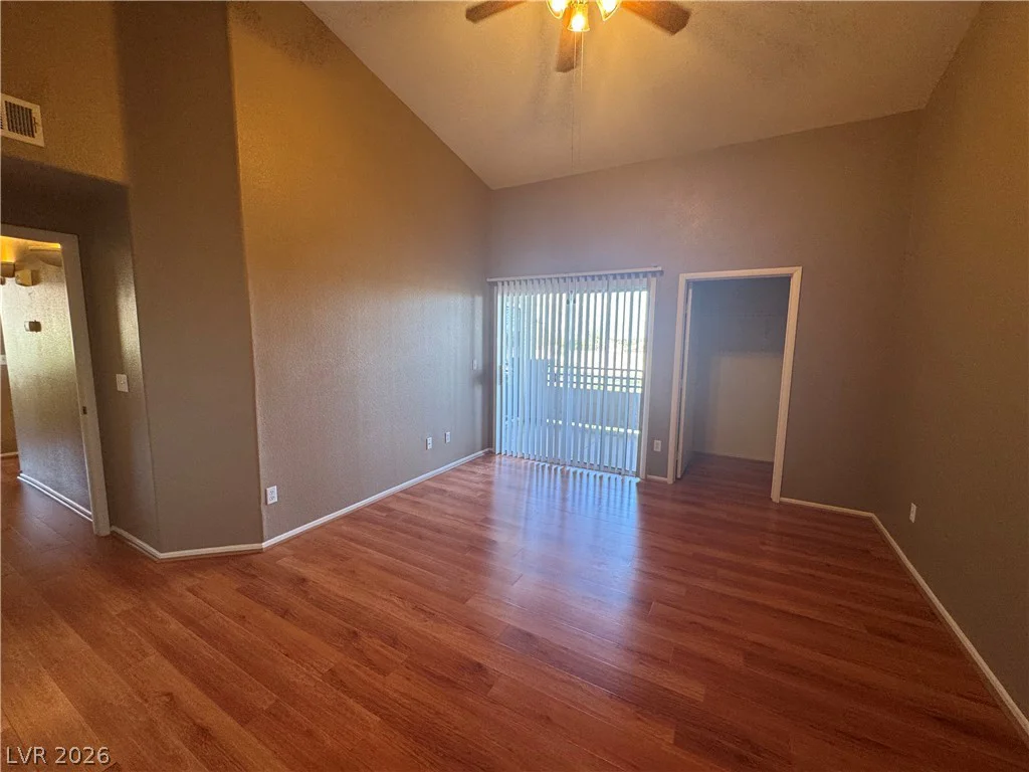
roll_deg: -0.1
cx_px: 514
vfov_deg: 85.7
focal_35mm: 14
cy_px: 386
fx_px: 416
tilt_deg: -7.7
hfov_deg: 102.1
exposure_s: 1/120
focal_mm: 2.22
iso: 160
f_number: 2.2
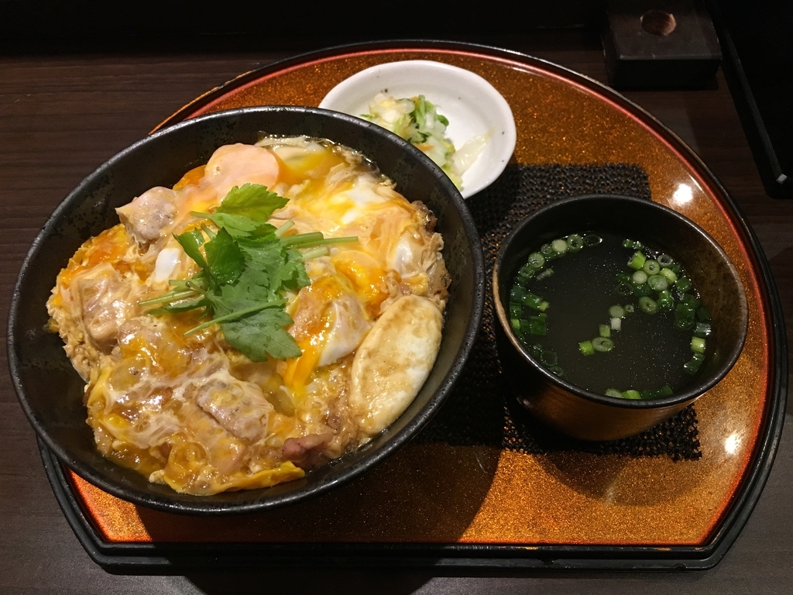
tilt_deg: -58.3
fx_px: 664
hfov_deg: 61.7
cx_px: 396
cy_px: 298
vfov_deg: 48.2
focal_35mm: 29
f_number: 2.2
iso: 200
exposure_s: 1/24
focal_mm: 4.15
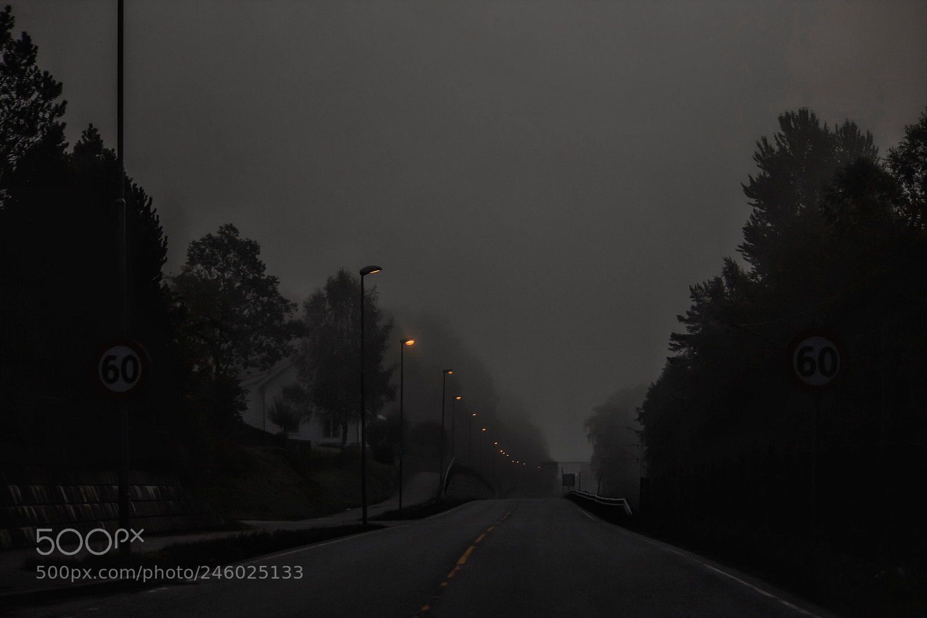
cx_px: 464
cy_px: 309
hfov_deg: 22.6
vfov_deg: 15.2
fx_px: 2318
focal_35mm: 90
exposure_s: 1/1250
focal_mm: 56
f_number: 4
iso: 100
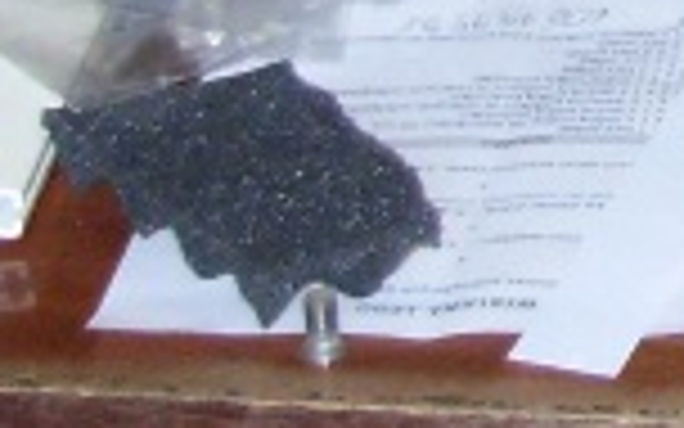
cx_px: 1688
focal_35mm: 271
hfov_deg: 7.2
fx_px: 5052
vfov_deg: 4.6
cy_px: -969
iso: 200
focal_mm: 6.3
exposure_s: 1/49.3
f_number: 2.9
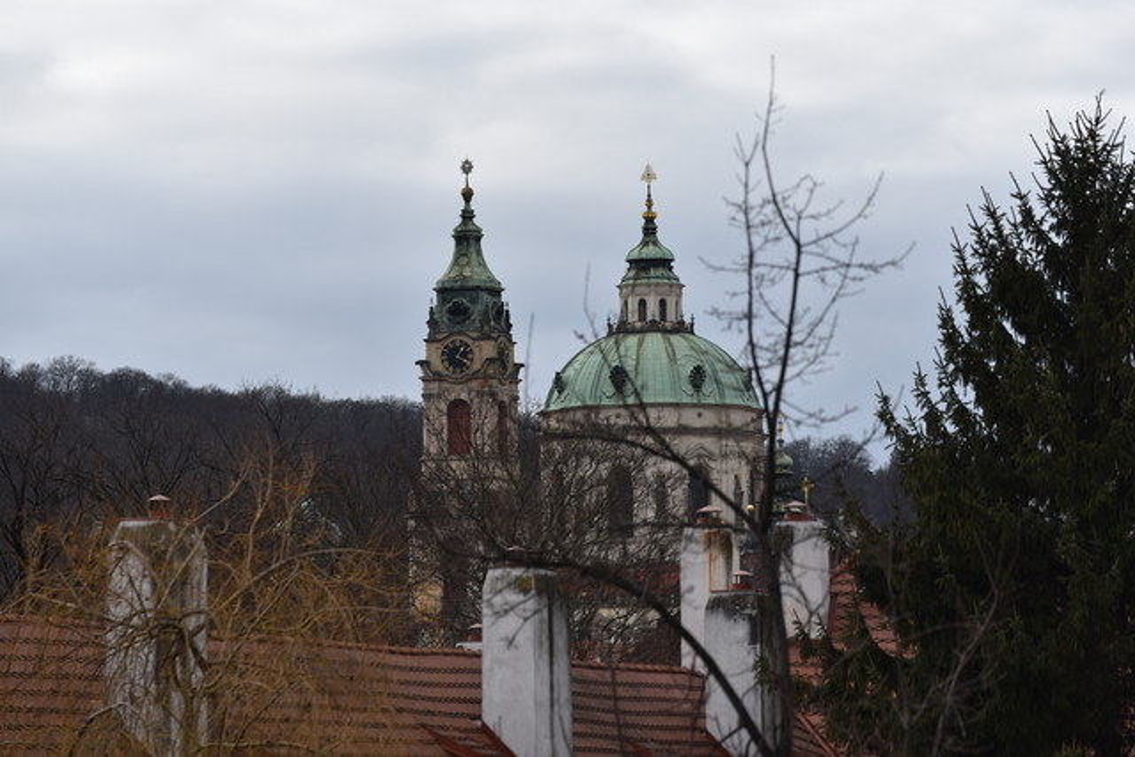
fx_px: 6307
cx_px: 568
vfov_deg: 6.9
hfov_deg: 10.3
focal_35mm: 200
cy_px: 378
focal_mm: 200
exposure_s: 1/250
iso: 100
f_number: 8
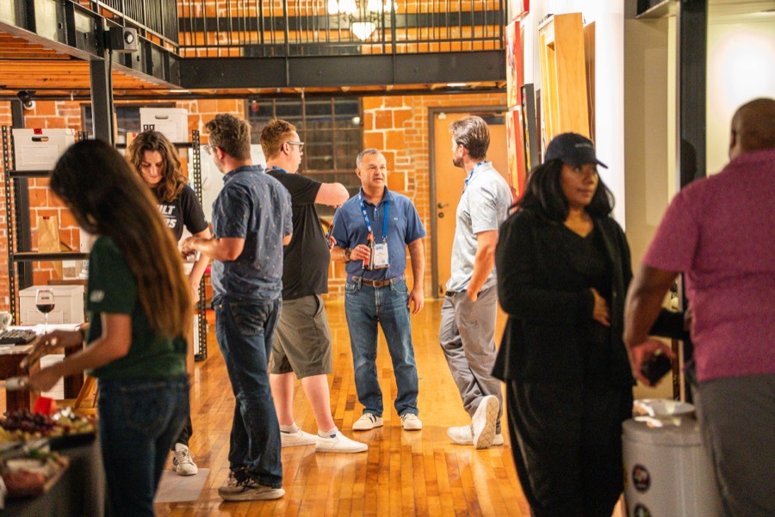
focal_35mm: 89
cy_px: 258
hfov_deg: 22.9
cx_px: 388
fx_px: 1917
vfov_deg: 15.4
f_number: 2.8
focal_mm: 89
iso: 12800
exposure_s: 1/250
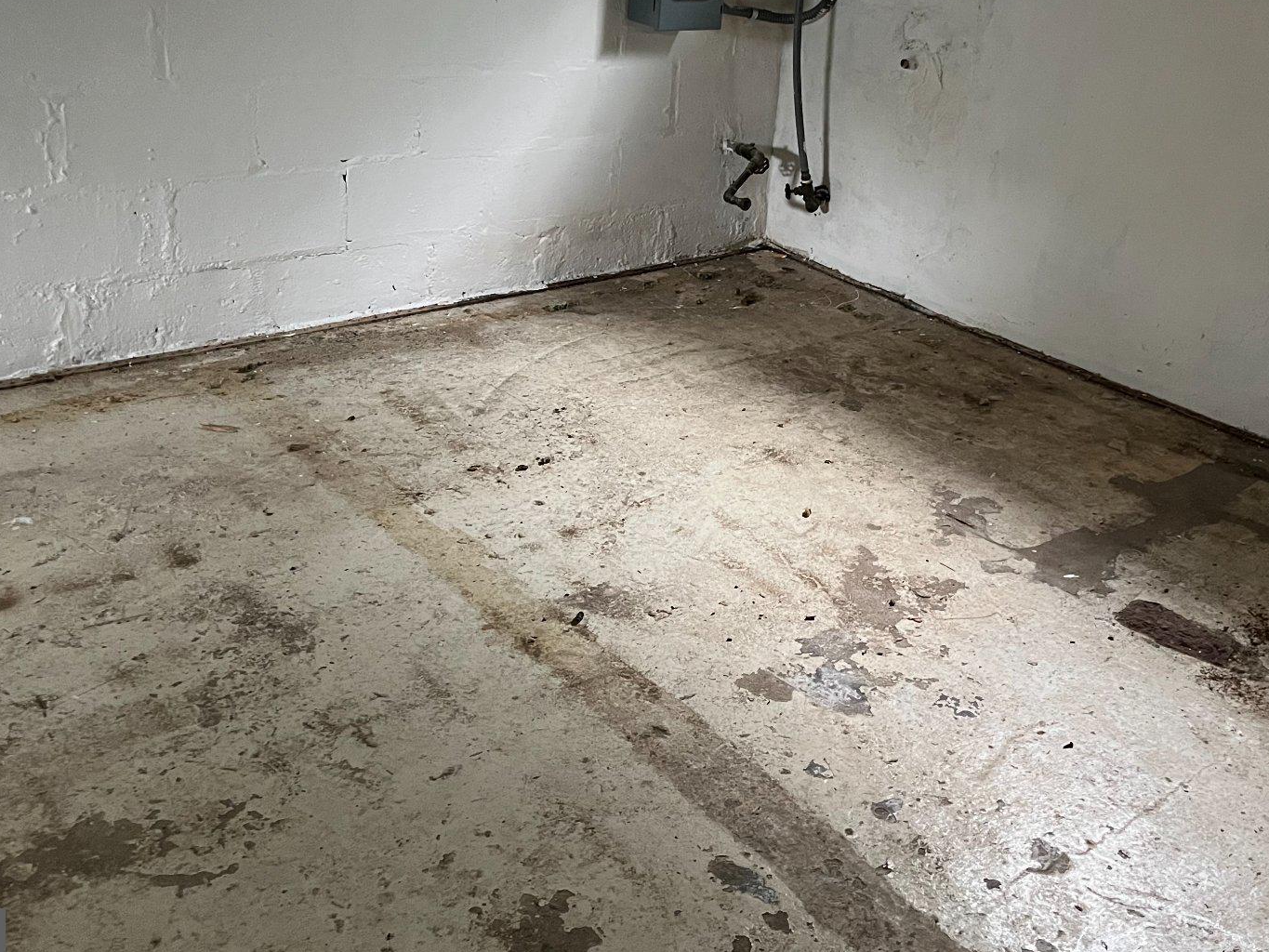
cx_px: 725
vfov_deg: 36.2
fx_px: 1430
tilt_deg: -15.2
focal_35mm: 39
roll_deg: -4.3
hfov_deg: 47.7
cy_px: 271
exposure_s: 1/49
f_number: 1.6
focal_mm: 5.1
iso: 500
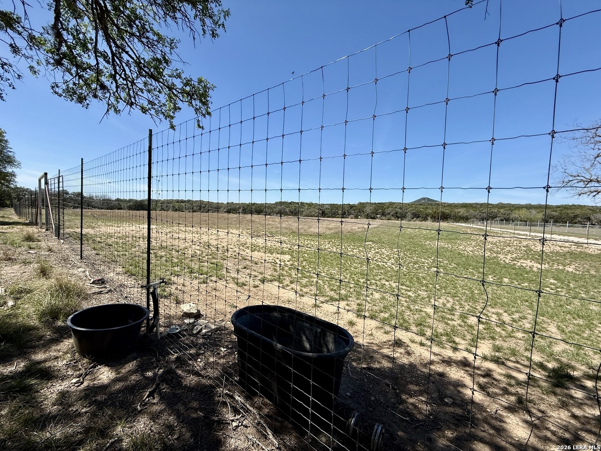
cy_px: 226
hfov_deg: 102.1
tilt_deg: -3.8
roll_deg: -1.8
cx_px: 300
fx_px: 243
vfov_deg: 85.7
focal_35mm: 14
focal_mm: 2.22
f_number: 2.2
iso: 50
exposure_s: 1/2092
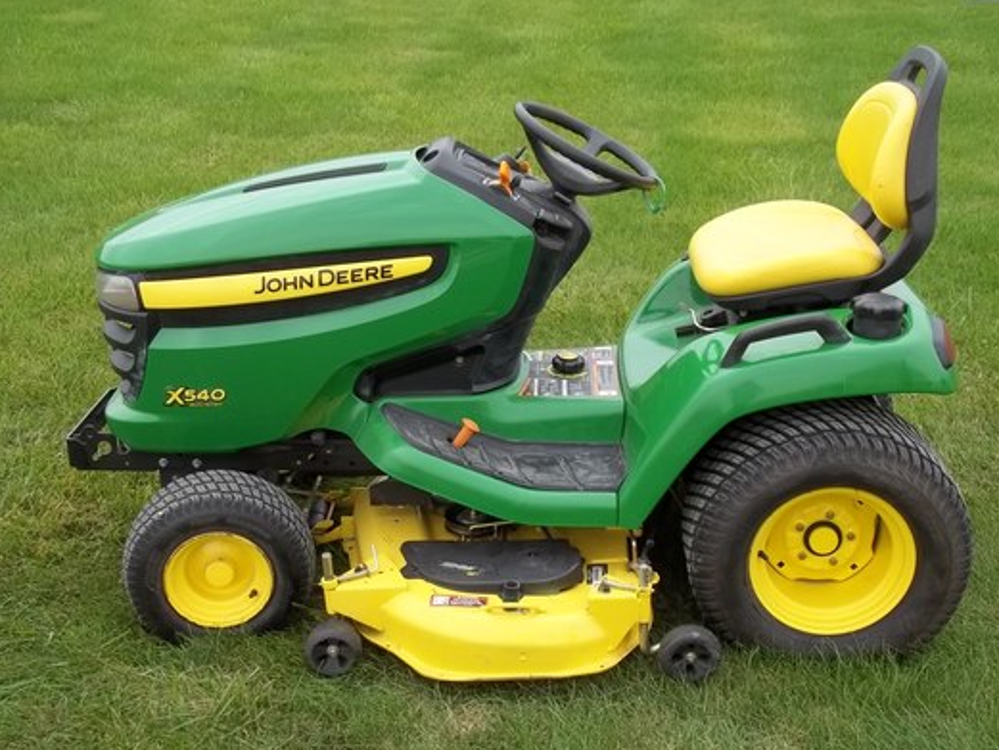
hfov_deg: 39.6
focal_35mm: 48
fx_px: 1386
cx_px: 516
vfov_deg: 30.3
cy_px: 384
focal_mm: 8.3
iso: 64
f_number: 3.7
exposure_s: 1/250
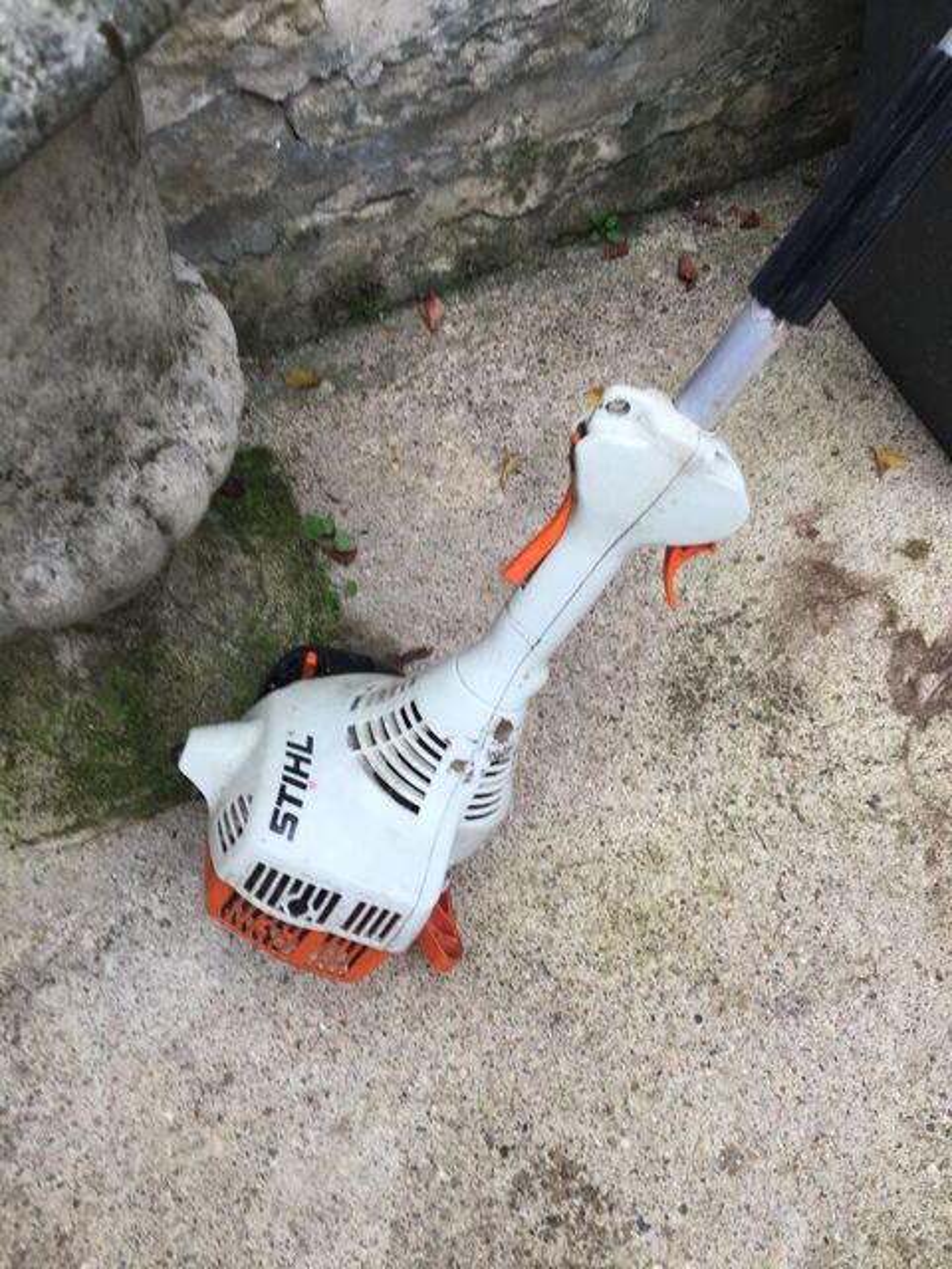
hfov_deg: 48.2
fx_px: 1063
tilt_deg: -61.8
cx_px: 476
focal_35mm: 29
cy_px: 634
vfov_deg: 61.7
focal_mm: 4.15
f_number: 2.2
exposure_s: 1/100
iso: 32
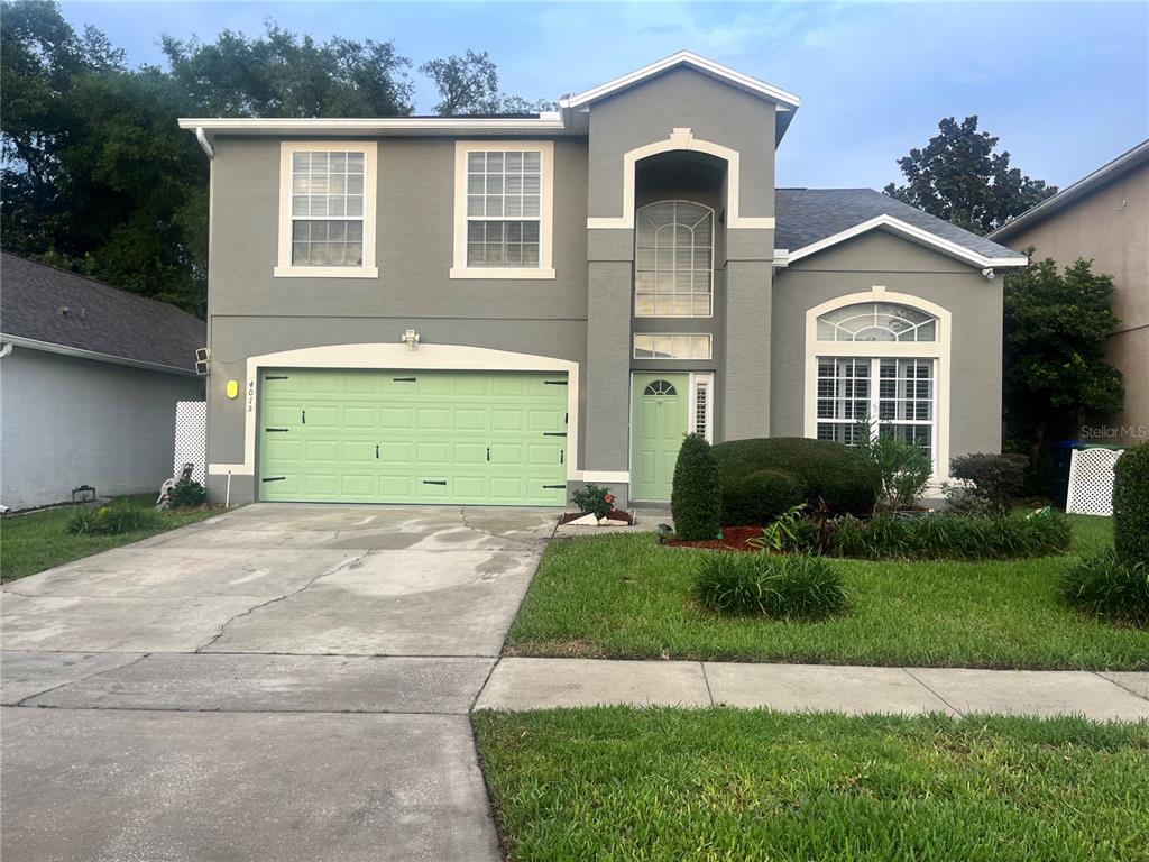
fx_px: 863
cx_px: 574
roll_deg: -0.7
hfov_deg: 67.3
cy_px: 431
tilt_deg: +1.0
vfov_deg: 53.1
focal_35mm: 26
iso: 40
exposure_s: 1/122
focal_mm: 5.1
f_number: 1.6
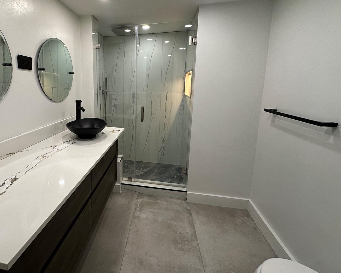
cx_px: 118
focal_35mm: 18
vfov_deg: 73.3
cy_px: 115
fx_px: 182
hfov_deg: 83.9
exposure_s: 1/120
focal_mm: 2.22
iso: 100
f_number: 2.2
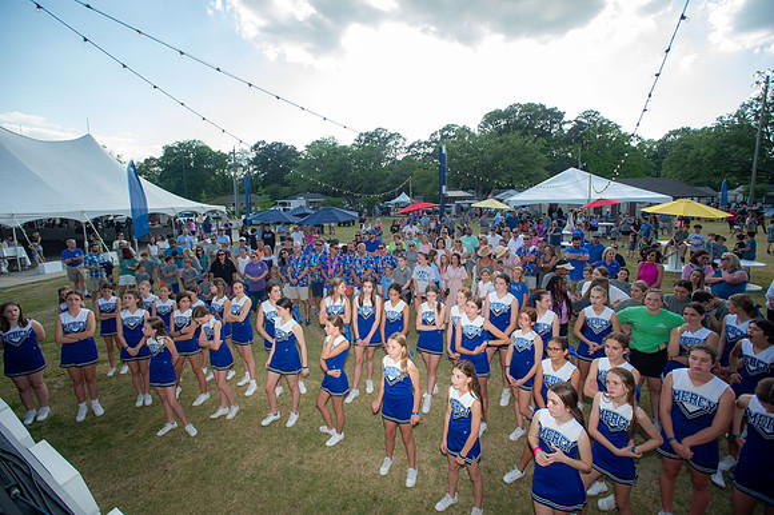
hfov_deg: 93.3
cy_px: 258
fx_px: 365
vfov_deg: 70.4
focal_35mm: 17
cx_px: 387
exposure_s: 1/250
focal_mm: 17
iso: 100
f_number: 4.5
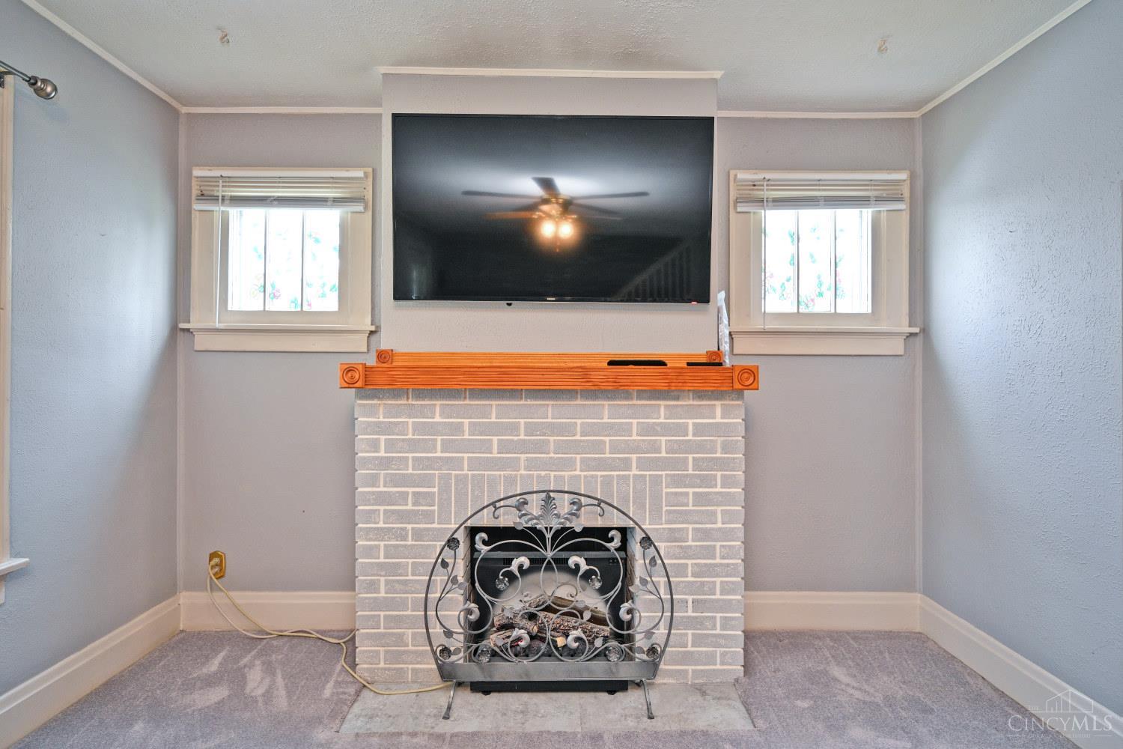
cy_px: 374
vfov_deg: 68.9
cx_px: 562
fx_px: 546
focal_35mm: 18
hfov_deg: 91.6
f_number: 4
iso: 500
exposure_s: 1/60
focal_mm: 17.5
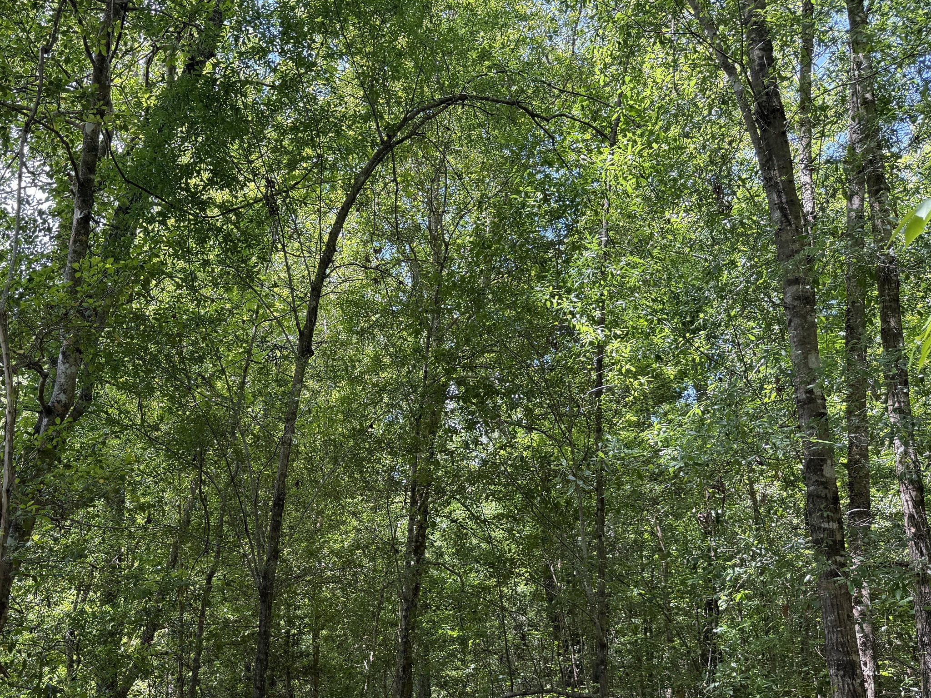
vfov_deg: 38.7
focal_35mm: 36
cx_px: 305
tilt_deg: +14.9
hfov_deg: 50.4
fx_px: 968
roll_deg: +0.0
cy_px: 517
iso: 80
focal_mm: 6.76
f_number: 1.78
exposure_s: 1/216
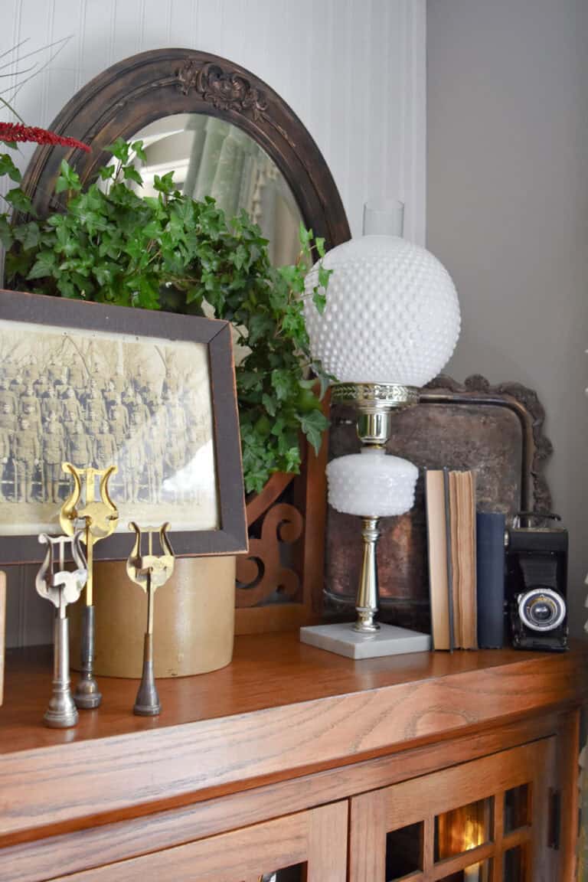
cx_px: 294
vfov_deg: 57.2
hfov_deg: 40.0
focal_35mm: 33
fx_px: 808
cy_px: 441
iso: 800
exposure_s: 1/60
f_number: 4
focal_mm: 22
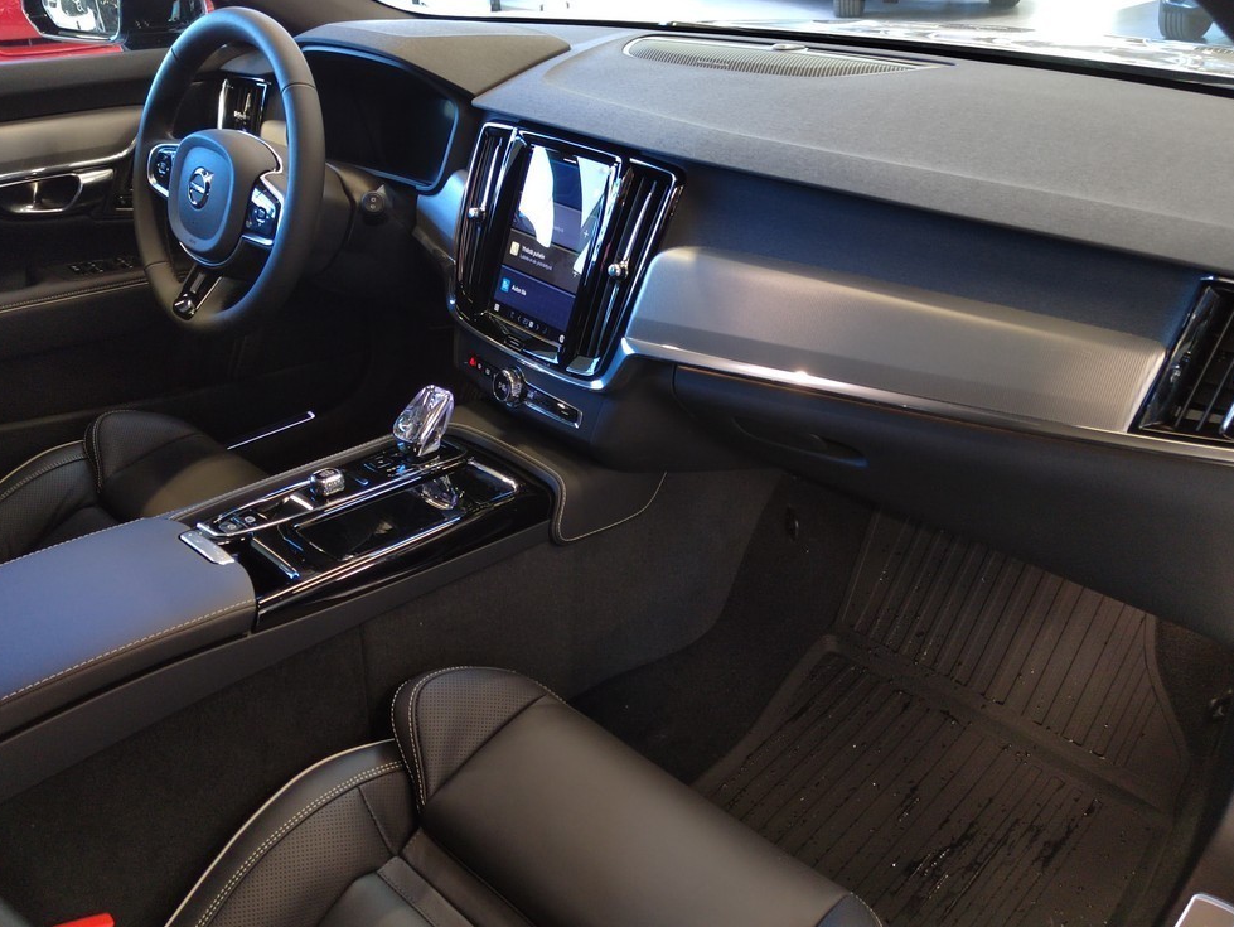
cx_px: 601
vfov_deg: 46.8
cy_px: 458
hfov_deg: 59.9
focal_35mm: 30
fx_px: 1070
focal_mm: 5.52
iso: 3153
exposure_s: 1/50
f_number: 1.9
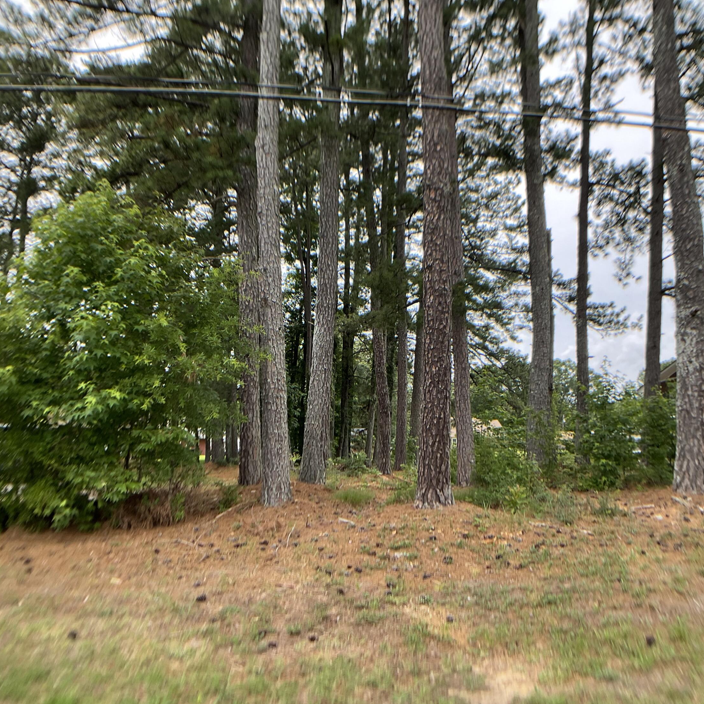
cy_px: 359
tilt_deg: +7.4
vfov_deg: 47.2
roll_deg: -1.9
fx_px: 805
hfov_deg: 47.2
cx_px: 371
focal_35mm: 35
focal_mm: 3
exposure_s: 1/642
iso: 16
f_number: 1.8
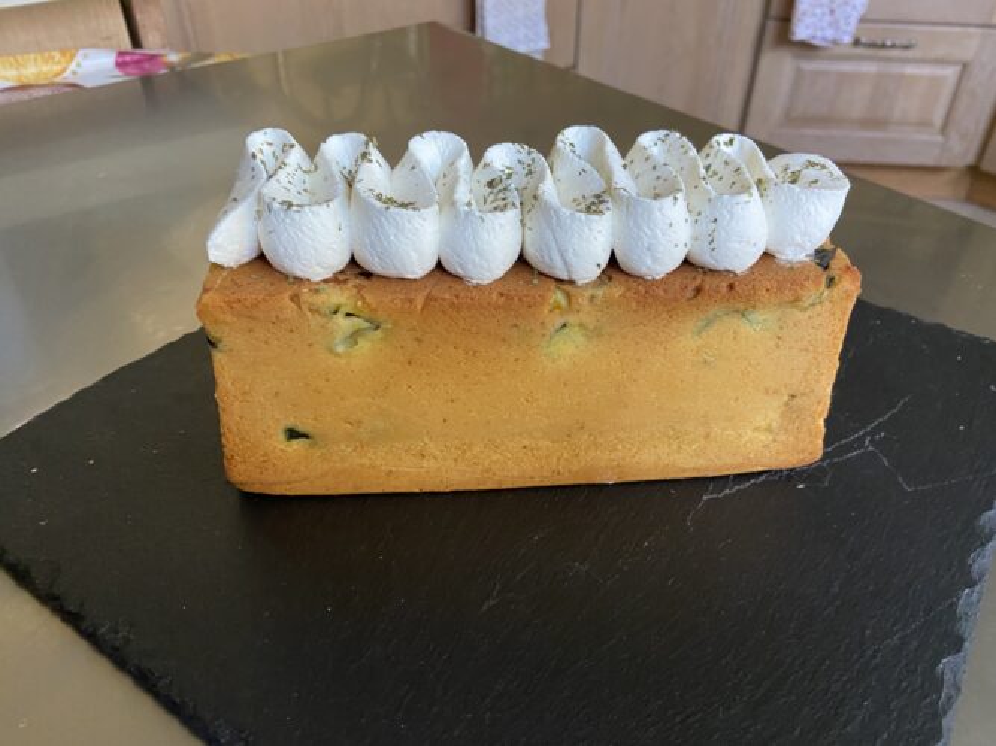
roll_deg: +0.8
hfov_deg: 67.3
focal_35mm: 26
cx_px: 498
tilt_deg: -39.0
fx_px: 748
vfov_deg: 53.0
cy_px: 373
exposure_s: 1/60
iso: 320
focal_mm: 4.25
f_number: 1.8
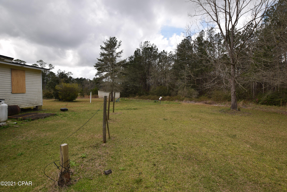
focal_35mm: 15
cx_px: 144
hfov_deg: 100.3
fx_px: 120
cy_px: 96
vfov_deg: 77.4
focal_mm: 10
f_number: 8
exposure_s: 1/200
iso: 100
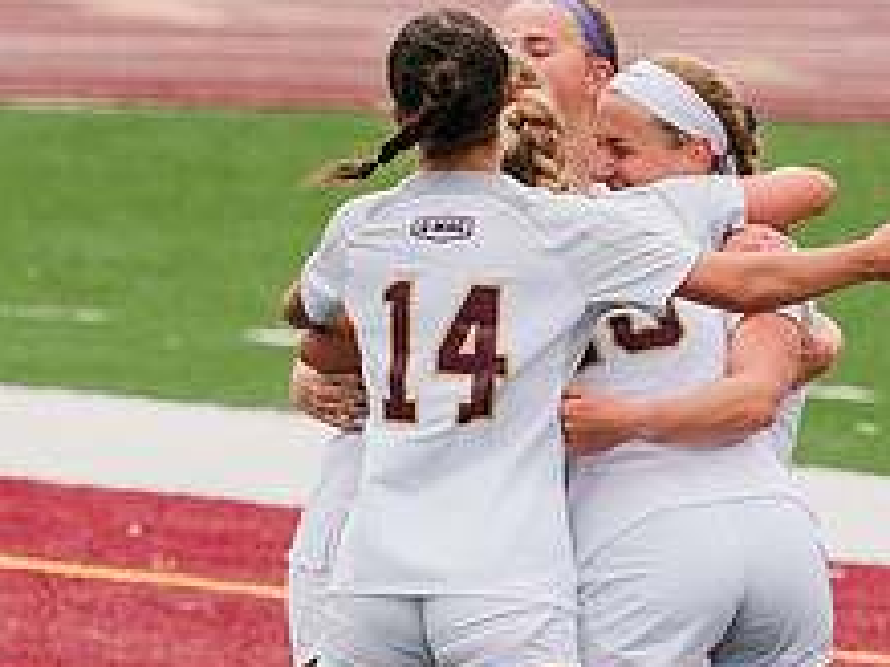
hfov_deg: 1.1
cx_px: 628
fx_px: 47359
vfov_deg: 0.8
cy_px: 191
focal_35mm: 1843
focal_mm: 485
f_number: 6.3
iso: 640
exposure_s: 1/1600
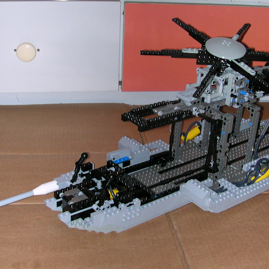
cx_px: 138
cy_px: 135
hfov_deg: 31.6
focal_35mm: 54
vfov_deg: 31.6
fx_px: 475
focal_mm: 5.6
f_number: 2.7
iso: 100
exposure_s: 1/60
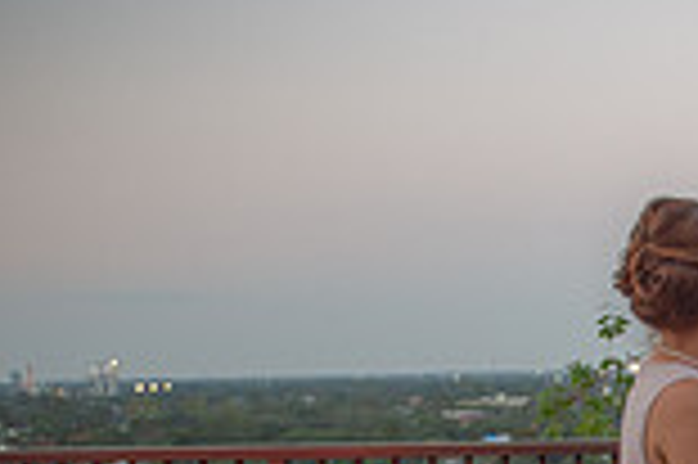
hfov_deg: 20.5
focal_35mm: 90
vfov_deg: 14.4
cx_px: 937
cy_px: 644
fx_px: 1743
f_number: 2.8
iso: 800
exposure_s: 1/160
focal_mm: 24
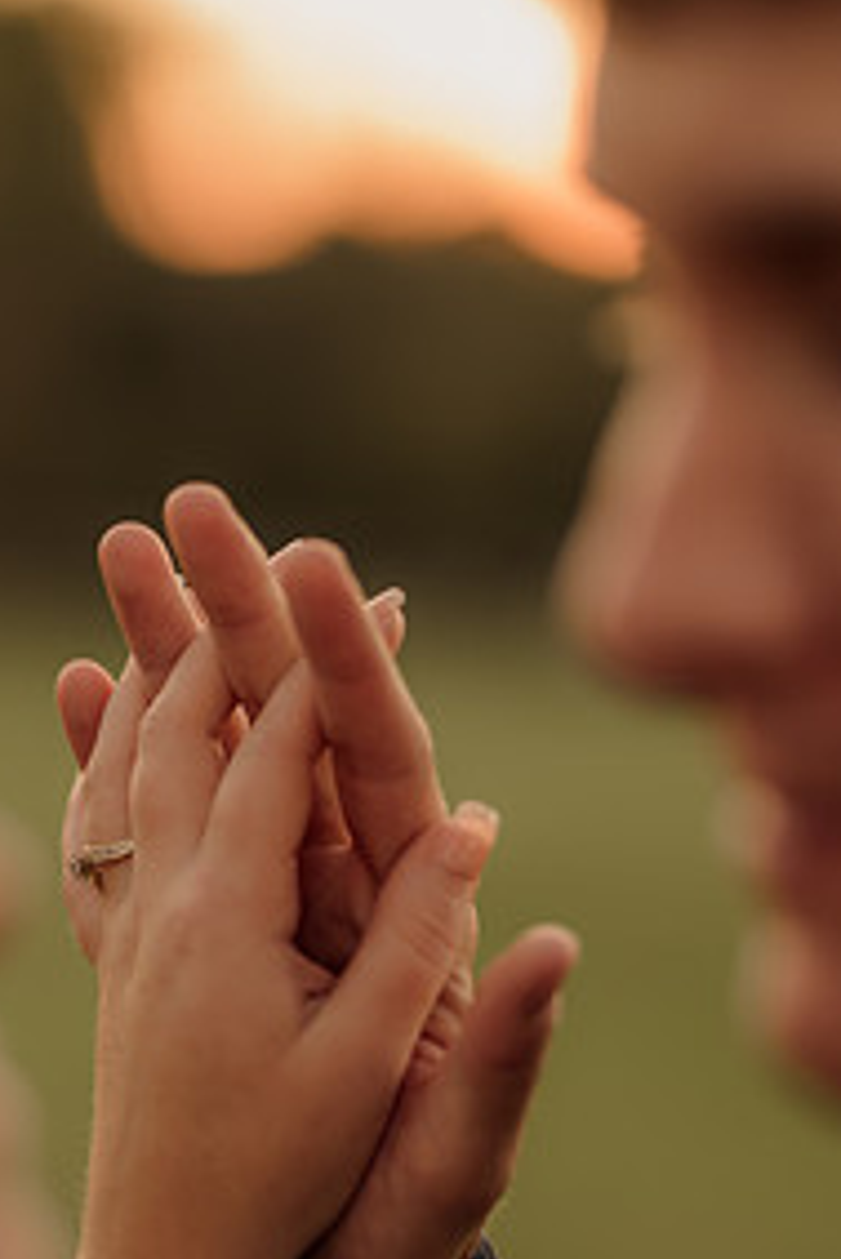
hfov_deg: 10.1
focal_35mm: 135
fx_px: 4724
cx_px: 187
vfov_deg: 15.1
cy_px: 912
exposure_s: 1/80
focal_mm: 85
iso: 100
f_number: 1.8
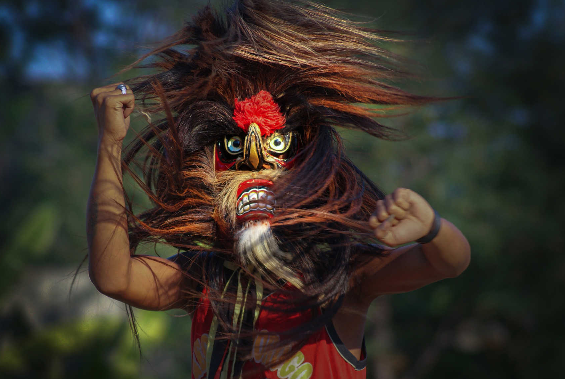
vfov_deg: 4.9
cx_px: 253
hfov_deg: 7.3
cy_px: 169
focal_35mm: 282
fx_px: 4432
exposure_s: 1/400
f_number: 5.6
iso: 200
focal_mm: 160
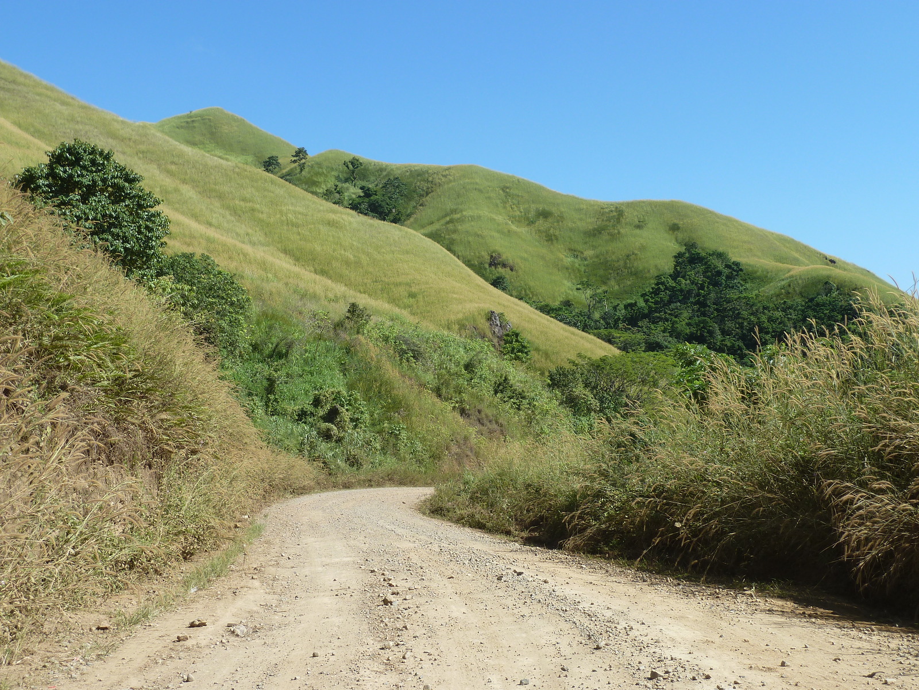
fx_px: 1062
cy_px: 345
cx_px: 460
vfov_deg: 36.0
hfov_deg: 46.8
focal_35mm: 40
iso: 80
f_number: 4
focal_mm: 6.5
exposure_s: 1/400
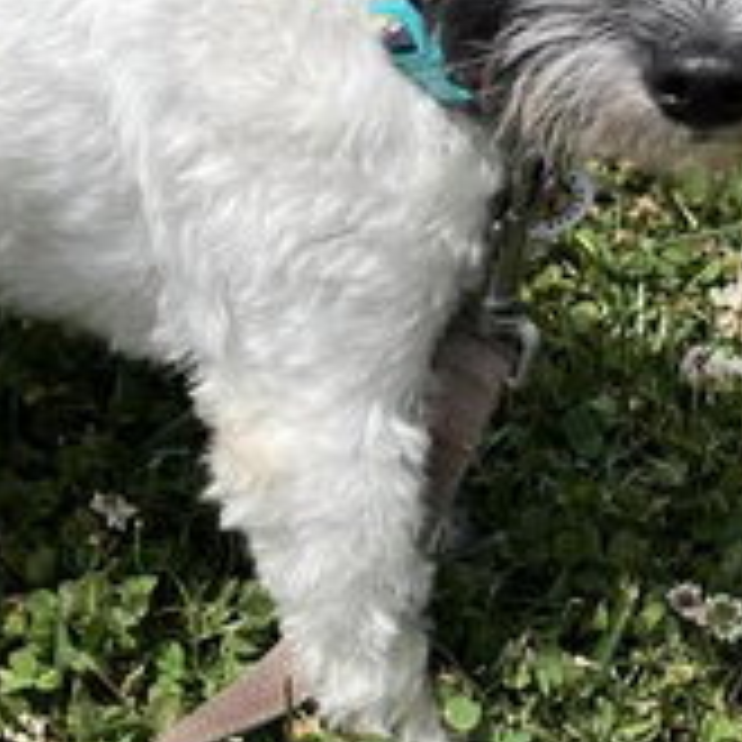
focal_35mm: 93
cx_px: 283
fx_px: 2255
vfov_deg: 18.6
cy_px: 218
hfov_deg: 18.7
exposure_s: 1/2967
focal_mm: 5.1
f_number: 1.6
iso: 50
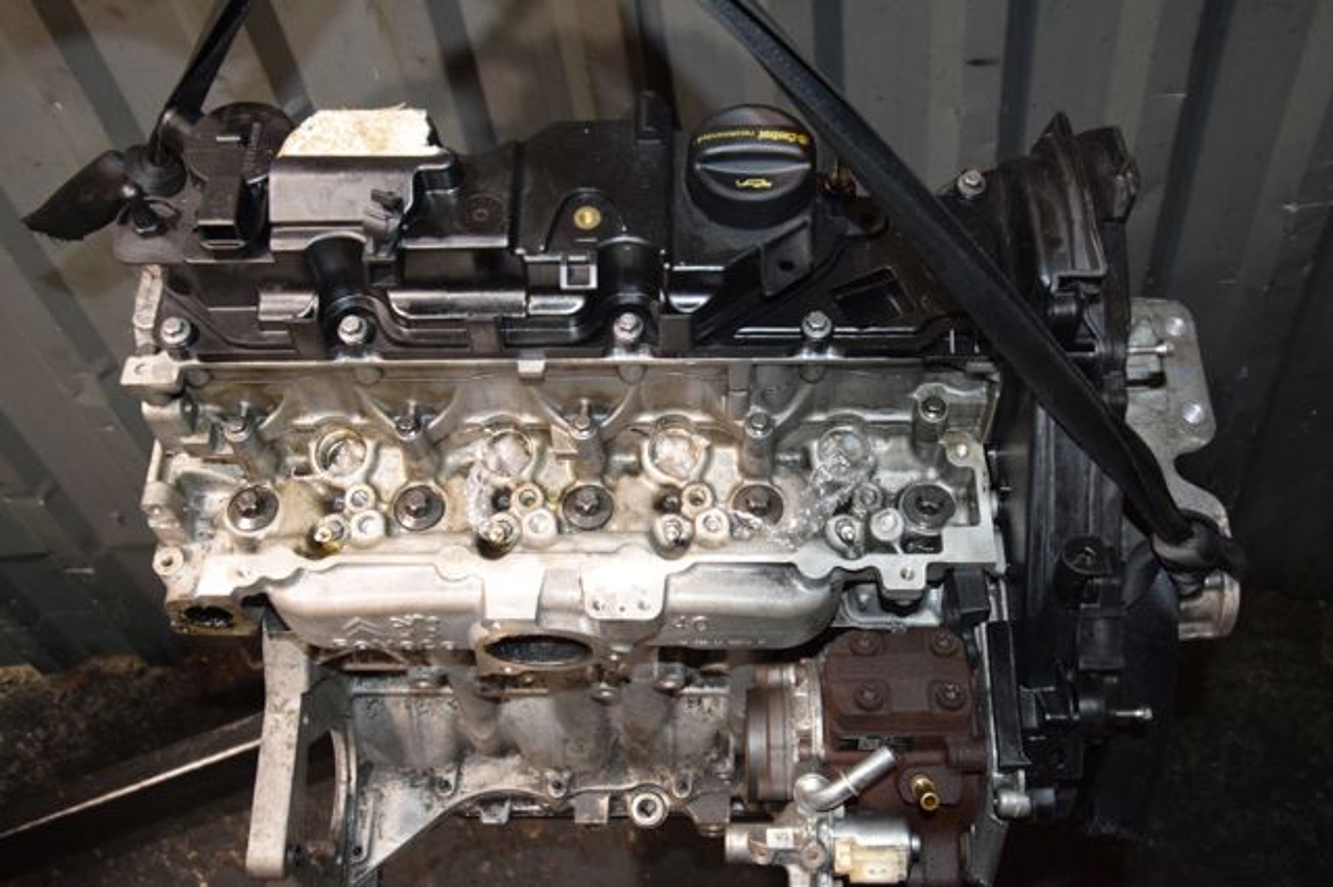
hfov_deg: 49.6
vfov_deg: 34.2
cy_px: 444
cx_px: 666
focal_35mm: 39
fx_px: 1443
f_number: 5.6
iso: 1600
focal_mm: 26
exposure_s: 1/60
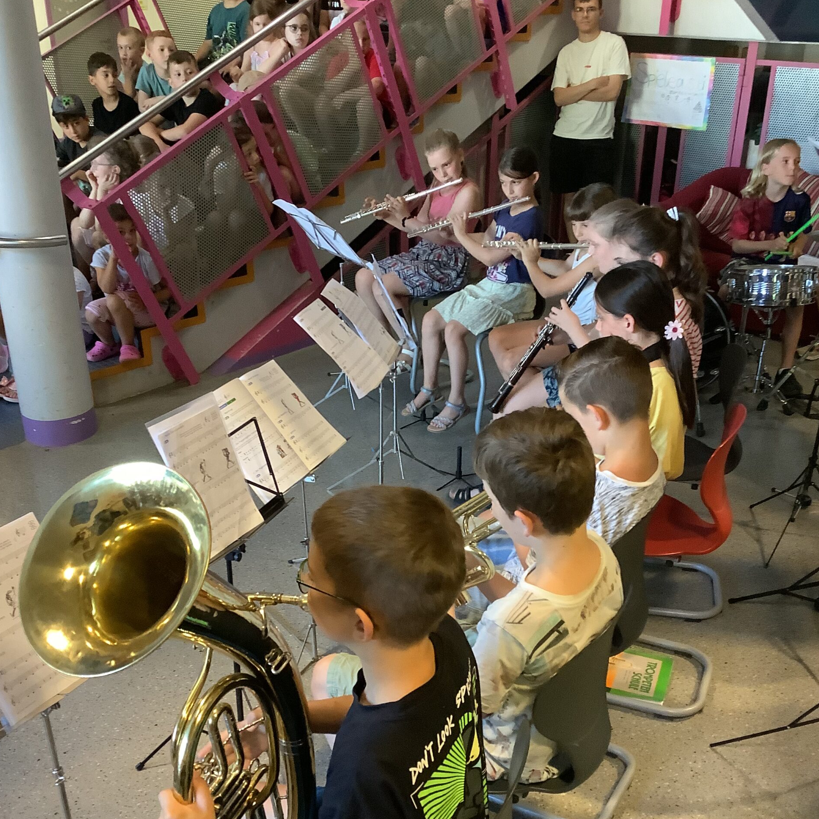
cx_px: 412
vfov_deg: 44.6
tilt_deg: -28.2
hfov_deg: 44.9
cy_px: 507
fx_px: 990
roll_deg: +0.3
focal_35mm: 37
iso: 400
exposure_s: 1/25
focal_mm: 3.3
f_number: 2.4
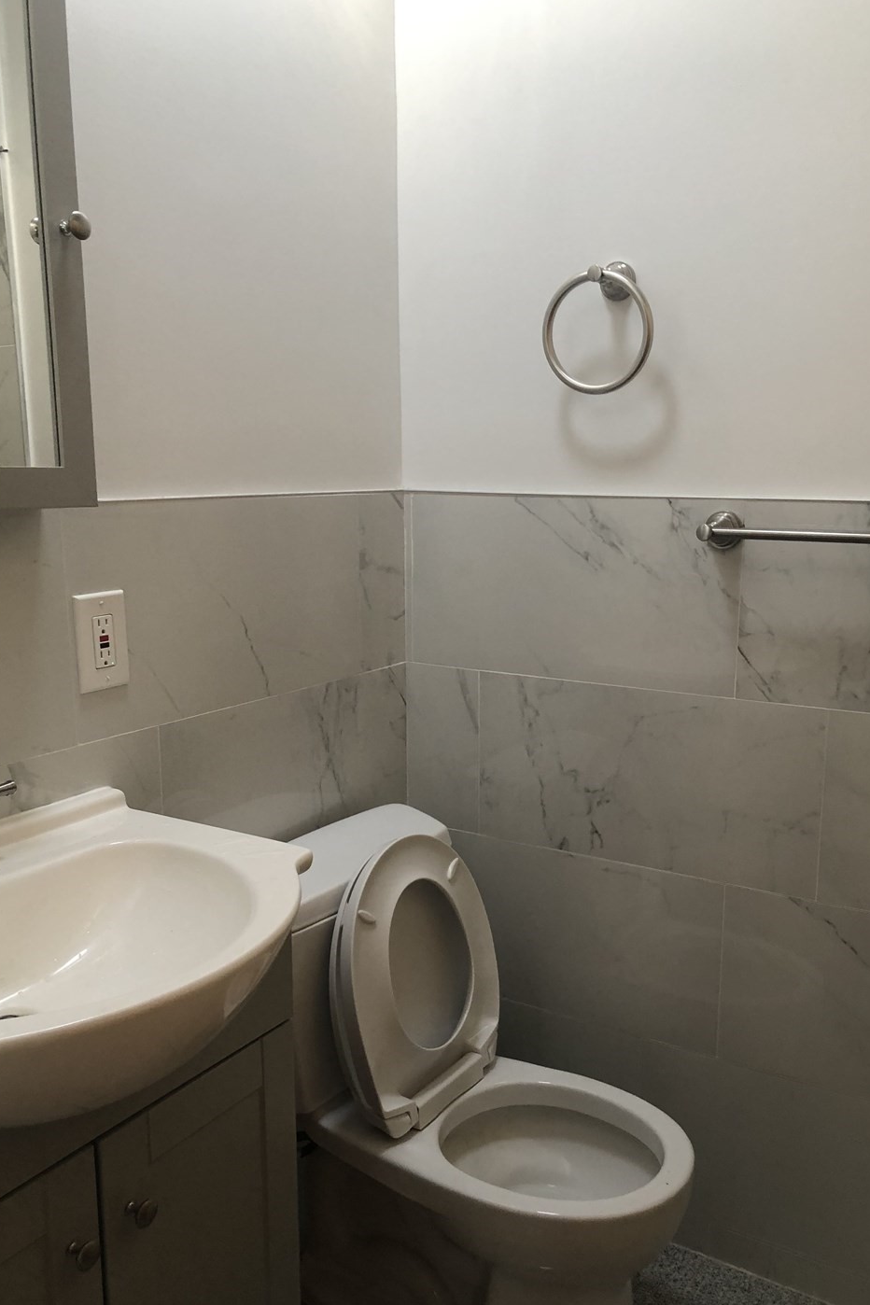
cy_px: 694
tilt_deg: -11.8
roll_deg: -1.9
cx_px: 464
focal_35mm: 32
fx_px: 1160
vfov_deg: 58.7
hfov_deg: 41.1
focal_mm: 3.99
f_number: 1.8
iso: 32
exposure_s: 1/30
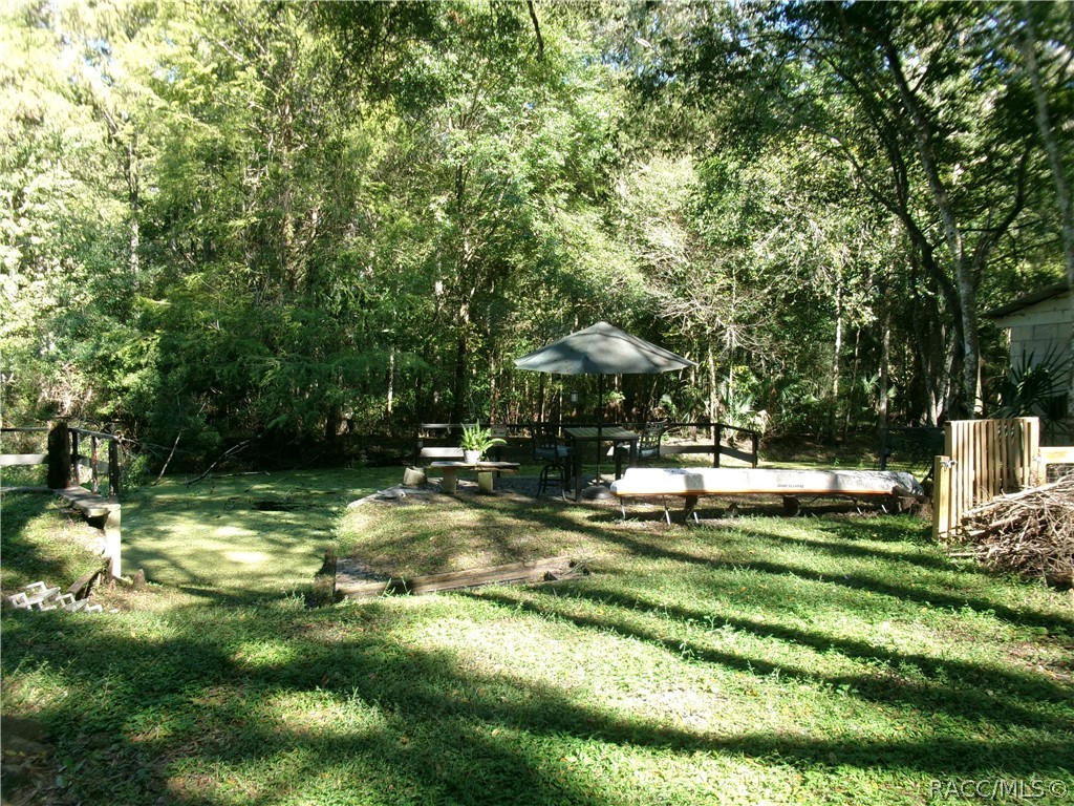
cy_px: 403
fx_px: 869
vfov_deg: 49.7
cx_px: 537
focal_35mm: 28
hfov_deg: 63.4
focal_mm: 5.1
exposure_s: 1/90
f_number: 3.9
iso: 100
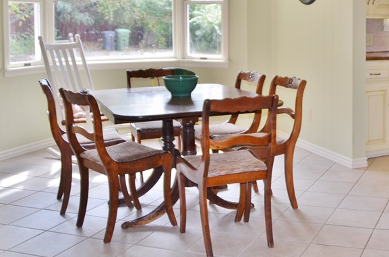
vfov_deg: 25.9
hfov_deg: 37.1
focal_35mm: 51
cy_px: 53
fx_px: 550
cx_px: 329
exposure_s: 1/200
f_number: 3.5
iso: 280
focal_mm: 18
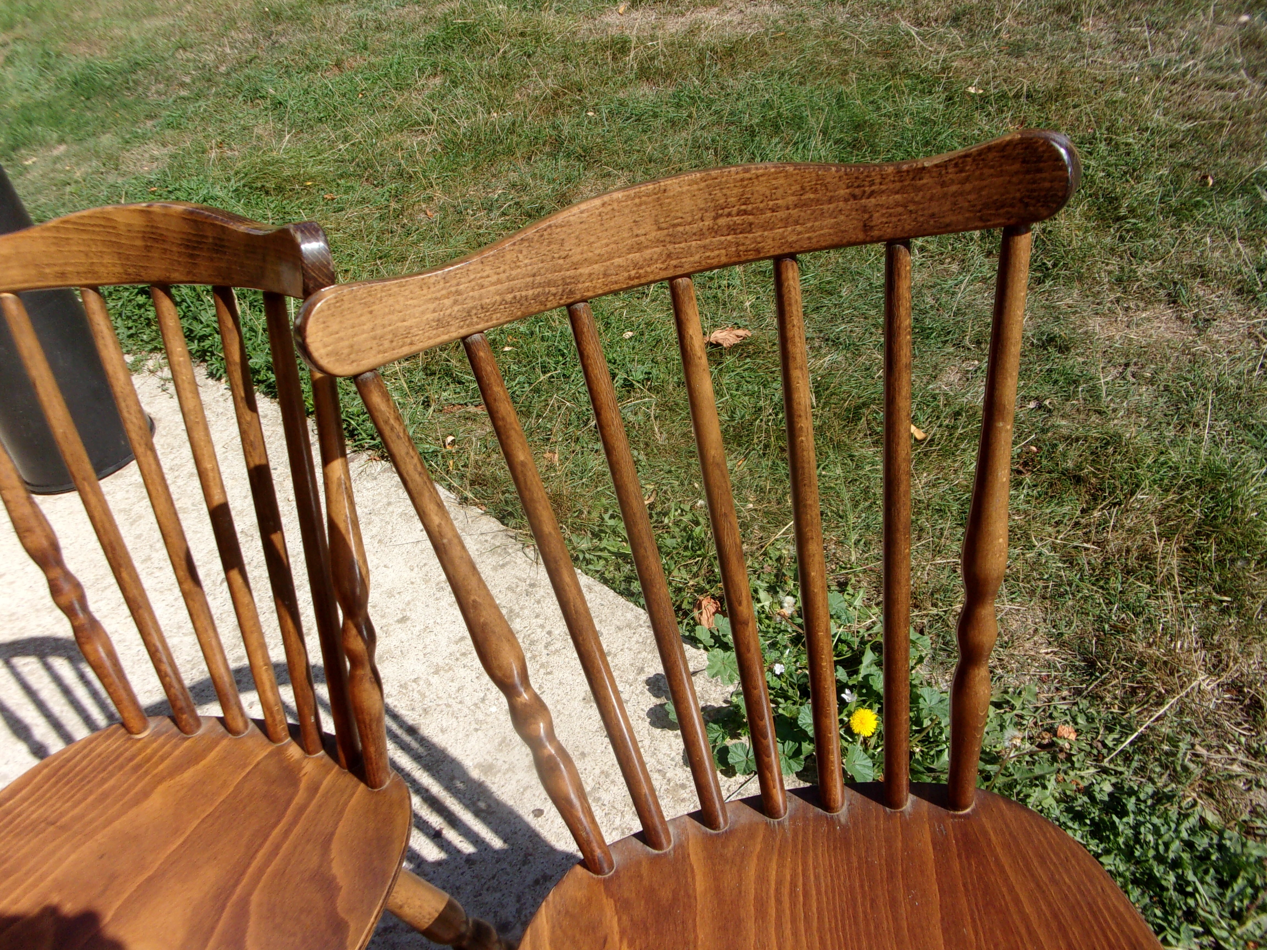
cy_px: 475
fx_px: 1025
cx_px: 634
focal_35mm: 28
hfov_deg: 63.4
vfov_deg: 49.7
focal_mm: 5.1
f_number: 10.8
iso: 80
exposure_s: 1/90
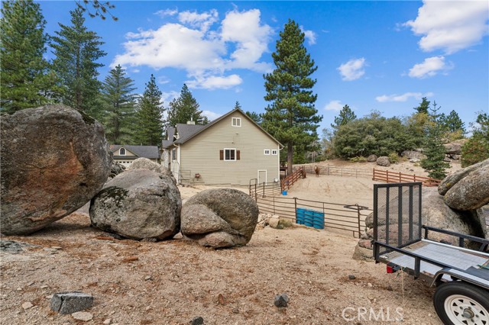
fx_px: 224
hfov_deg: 95.0
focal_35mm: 16
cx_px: 244
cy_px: 162
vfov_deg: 72.0
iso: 100
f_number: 13
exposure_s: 1/60
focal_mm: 16.5
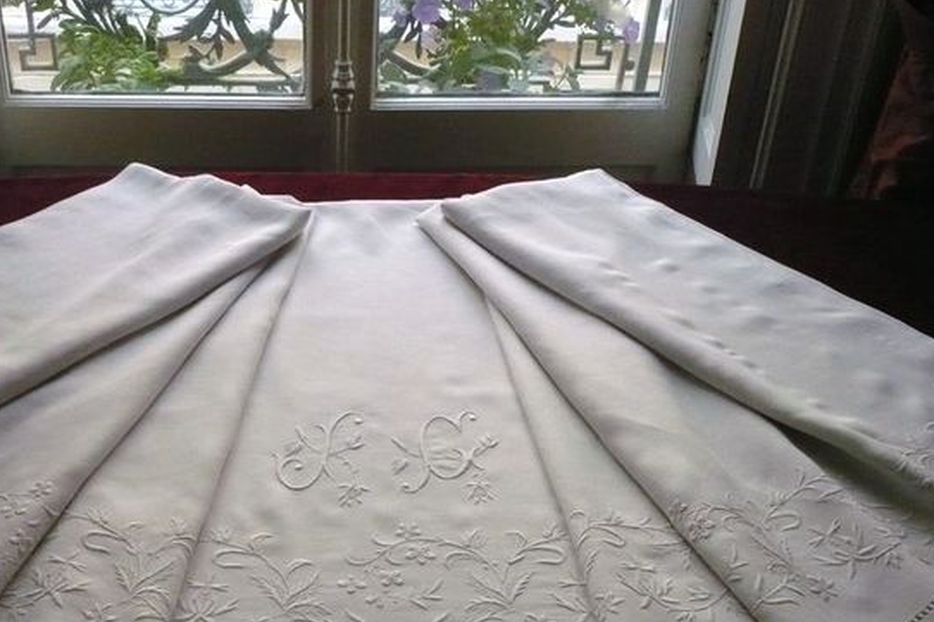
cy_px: 389
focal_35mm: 47
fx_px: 1219
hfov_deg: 41.7
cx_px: 360
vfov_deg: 28.5
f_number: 2.8
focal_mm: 5.8
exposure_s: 1/800
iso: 400
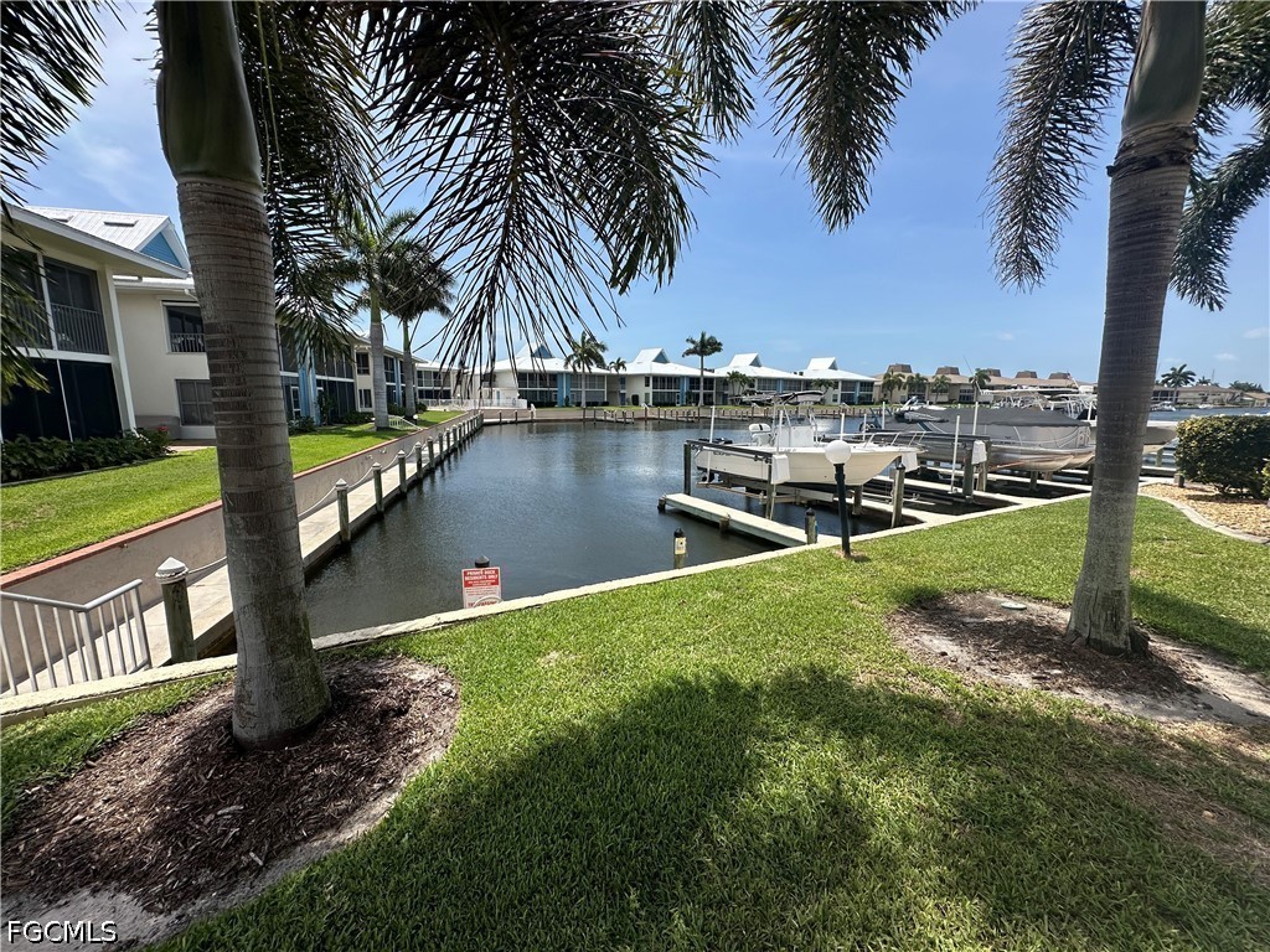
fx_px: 514
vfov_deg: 85.7
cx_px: 635
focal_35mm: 14
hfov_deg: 102.1
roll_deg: -0.4
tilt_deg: -9.7
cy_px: 476
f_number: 2.2
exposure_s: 1/2618
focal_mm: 2.22
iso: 50
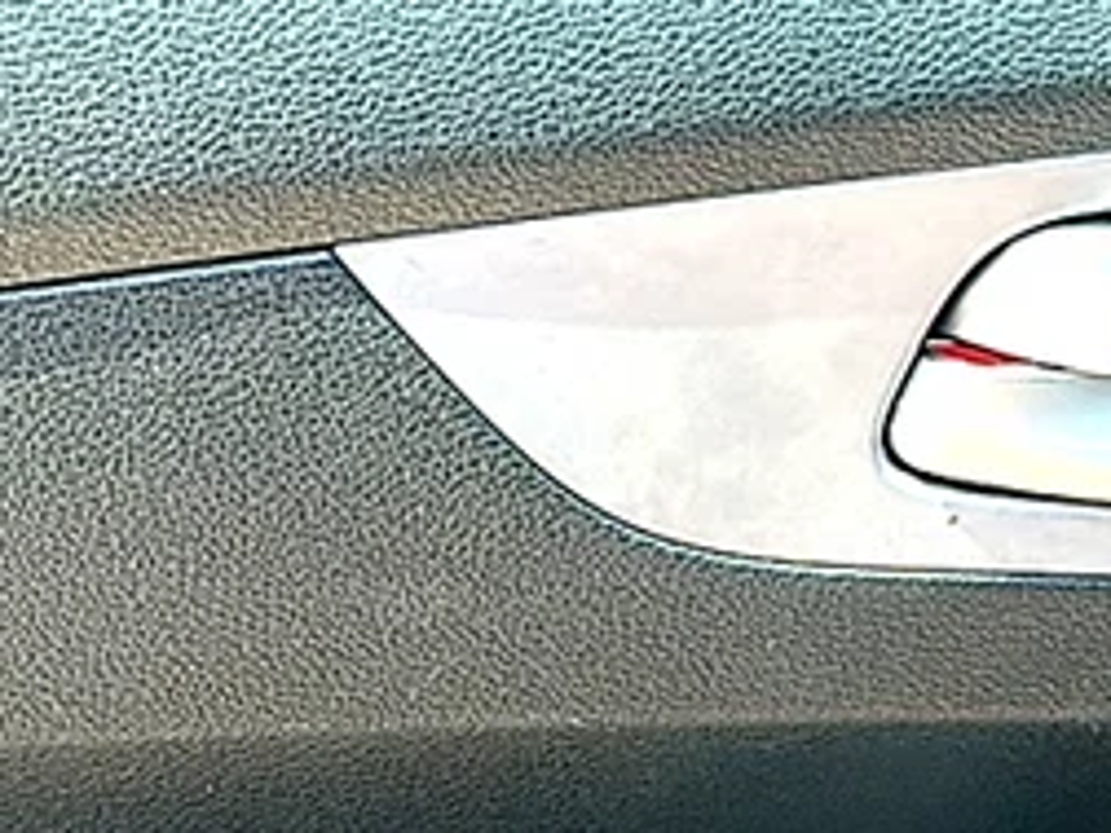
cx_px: 1093
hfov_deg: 17.3
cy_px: 1007
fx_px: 3563
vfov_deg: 13.0
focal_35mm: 111
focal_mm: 6.86
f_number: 1.78
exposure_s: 1/467
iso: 80
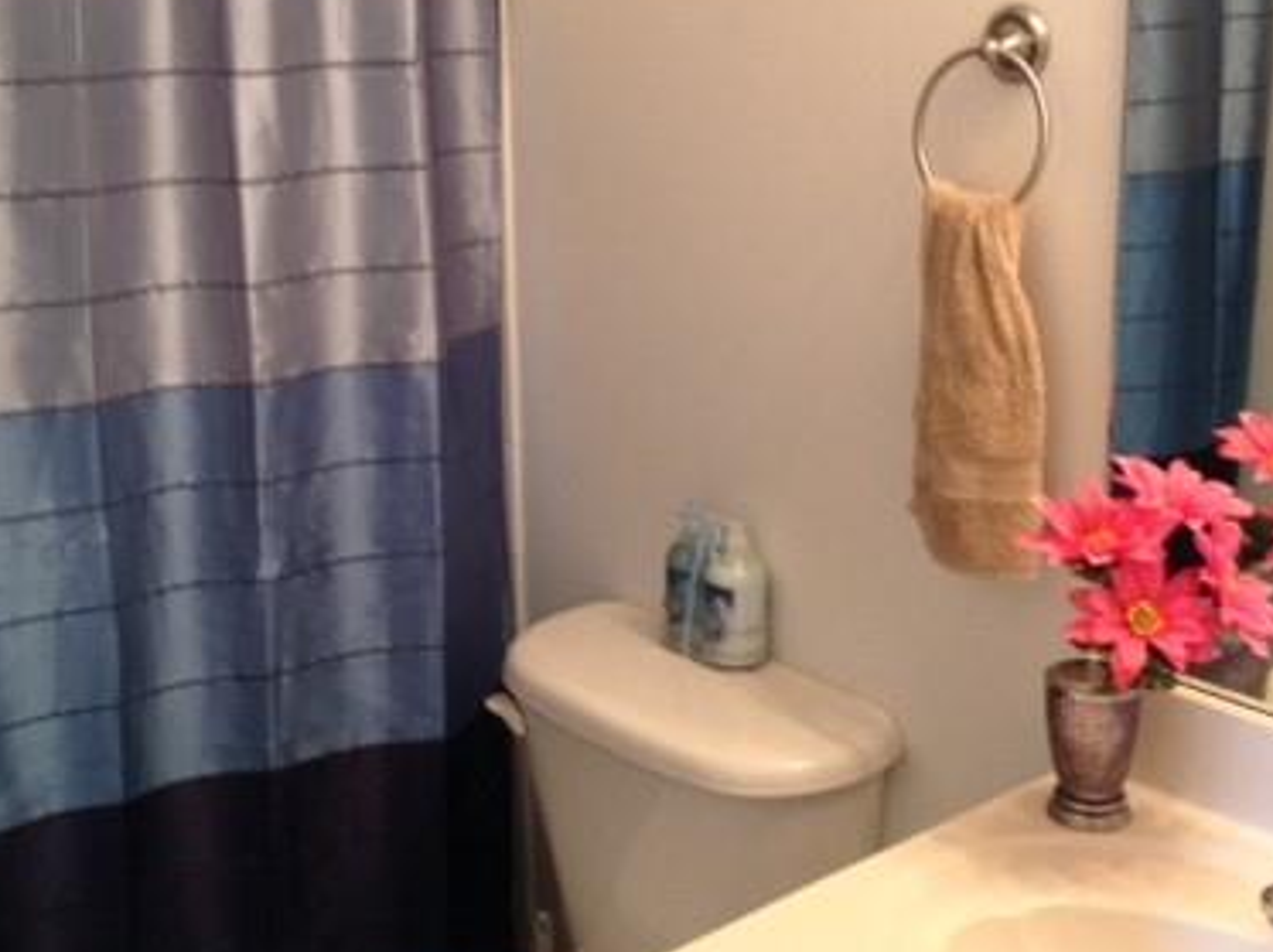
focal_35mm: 60
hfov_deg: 32.1
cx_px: 529
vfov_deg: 24.3
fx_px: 2204
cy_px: 386
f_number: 2.4
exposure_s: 1/15
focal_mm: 4.28
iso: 125
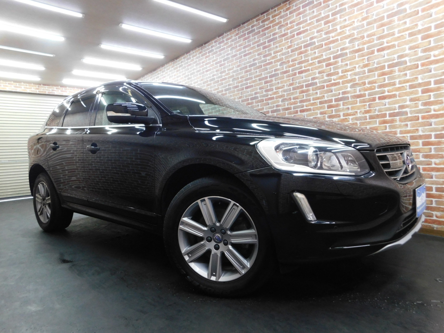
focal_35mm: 23
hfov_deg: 73.9
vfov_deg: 58.9
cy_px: 166
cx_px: 222
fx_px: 295
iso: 320
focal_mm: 4
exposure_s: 1/30
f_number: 3
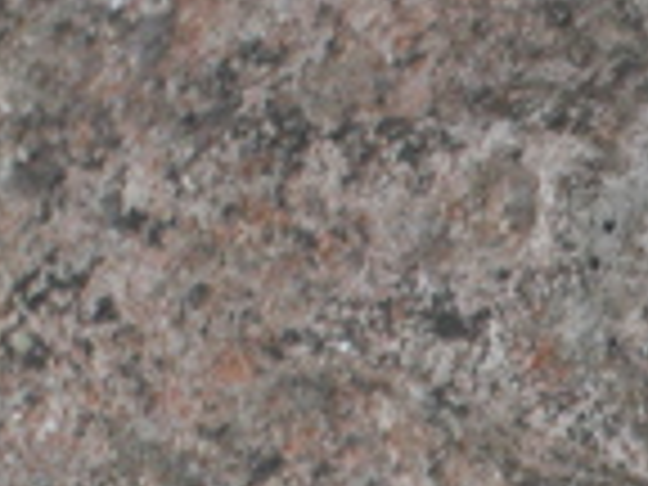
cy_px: 1084
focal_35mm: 527
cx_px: 1130
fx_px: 9865
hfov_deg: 3.7
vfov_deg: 2.8
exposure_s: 1/60
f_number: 4.9
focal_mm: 24
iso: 100
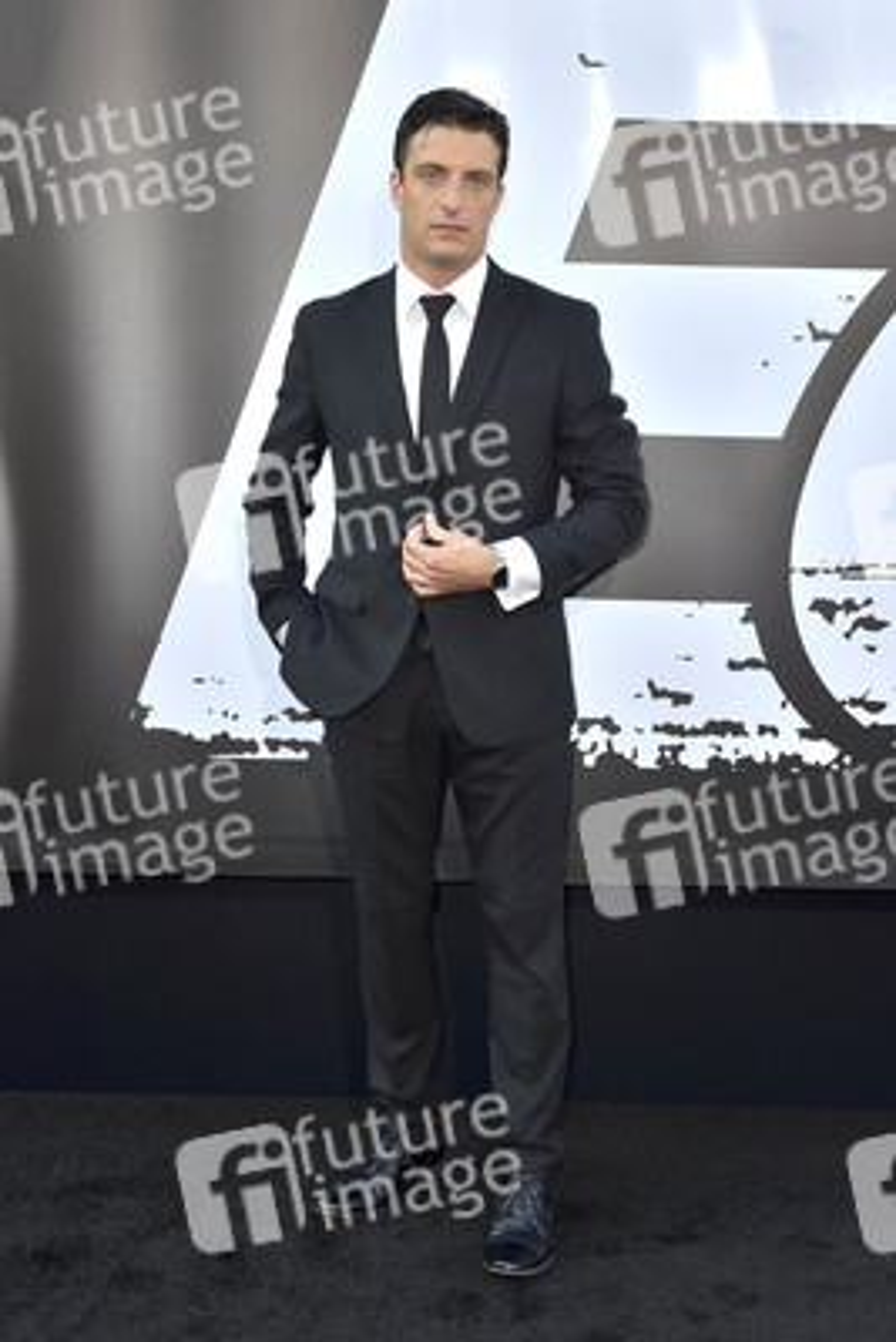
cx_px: 448
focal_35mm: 40
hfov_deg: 33.4
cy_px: 671
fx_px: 1492
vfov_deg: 48.4
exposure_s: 1/250
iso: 250
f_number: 6.3
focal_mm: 40
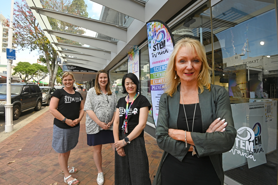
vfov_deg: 73.7
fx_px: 123
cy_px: 92
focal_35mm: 16
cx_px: 139
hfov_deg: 96.8
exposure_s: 1/200
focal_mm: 16
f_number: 9
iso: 640
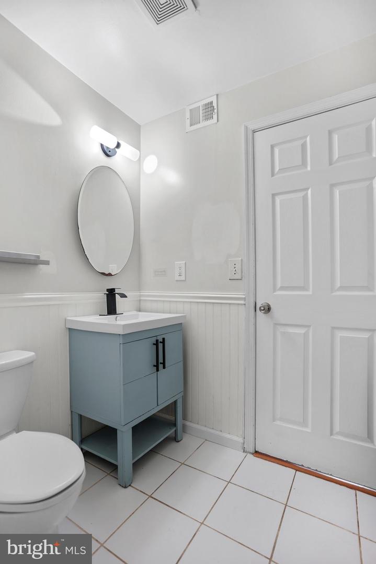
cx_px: 188
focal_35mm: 16
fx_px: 251
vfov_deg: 96.8
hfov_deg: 73.7
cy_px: 282
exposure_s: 1/20
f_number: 2.8
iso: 100
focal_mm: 16
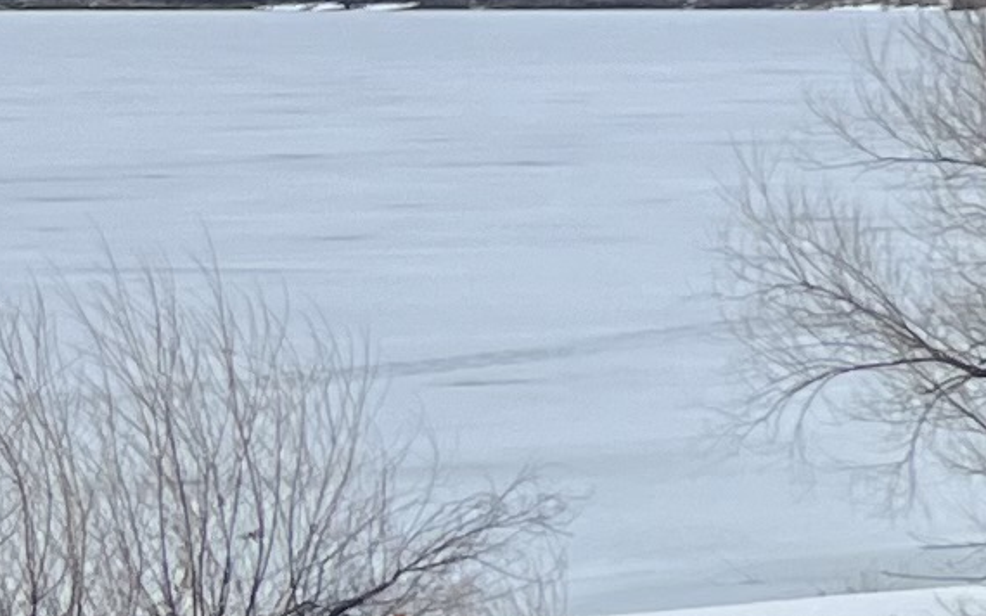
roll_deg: +0.8
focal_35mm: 195
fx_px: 5239
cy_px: 960
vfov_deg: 6.6
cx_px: 2814
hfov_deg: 9.0
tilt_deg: -12.0
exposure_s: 1/2632
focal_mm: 5.7
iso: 50
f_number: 1.5
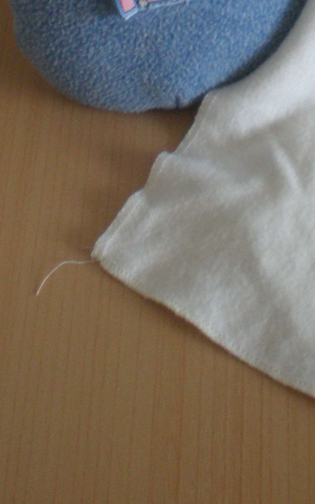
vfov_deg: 21.6
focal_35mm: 92
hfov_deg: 14.2
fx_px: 1264
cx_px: 163
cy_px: -26
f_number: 3.1
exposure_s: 1/19
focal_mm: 6.3
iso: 200
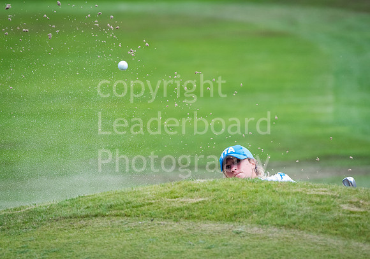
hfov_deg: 3.2
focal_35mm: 641
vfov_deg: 2.2
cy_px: 126
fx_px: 6696
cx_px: 169
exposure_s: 1/1000
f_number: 6.3
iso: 1250
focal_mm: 400
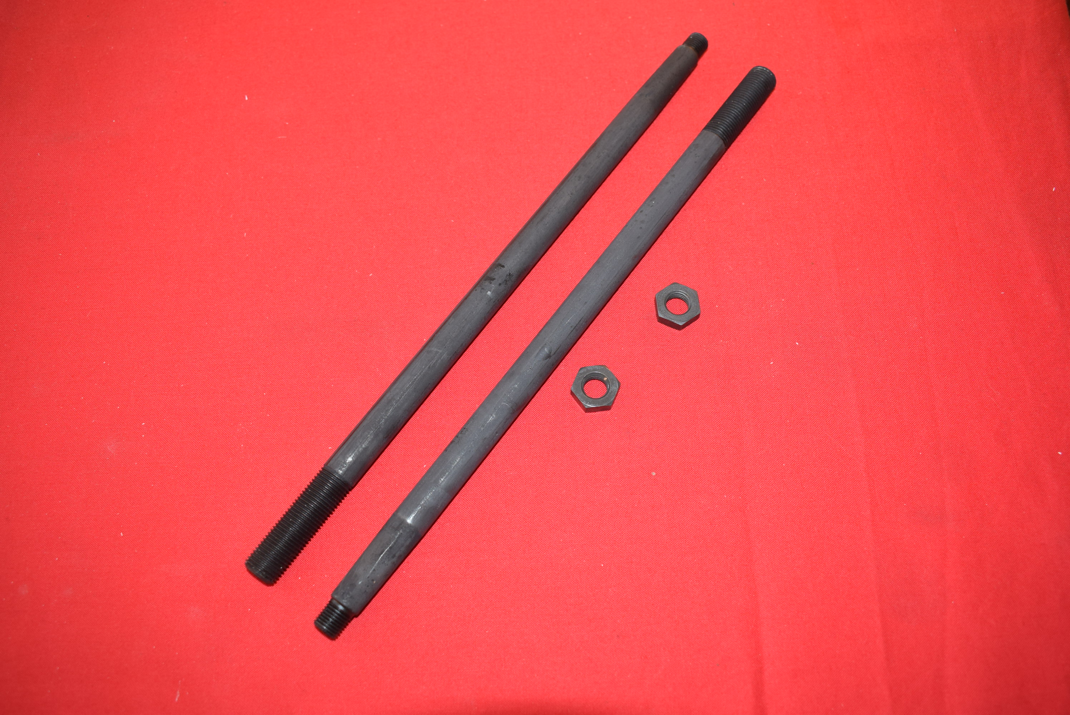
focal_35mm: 32
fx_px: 937
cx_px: 535
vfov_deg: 41.8
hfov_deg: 59.5
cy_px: 358
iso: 400
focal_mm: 21
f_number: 5.6
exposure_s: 1/30
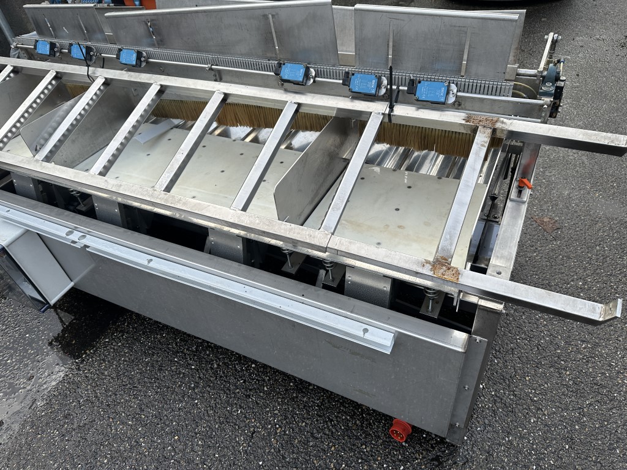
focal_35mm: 24
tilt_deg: -42.9
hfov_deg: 71.6
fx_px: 435
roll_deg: +7.2
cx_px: 314
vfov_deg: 56.8
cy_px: 235
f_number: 1.78
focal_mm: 6.86
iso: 80
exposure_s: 1/1095
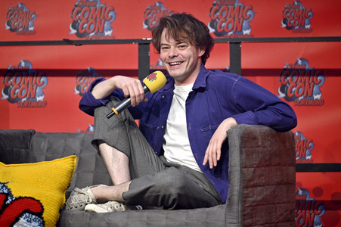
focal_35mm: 180
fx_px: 1704
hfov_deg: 11.4
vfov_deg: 7.6
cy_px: 114
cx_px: 170
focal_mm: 180
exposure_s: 1/500
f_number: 2.8
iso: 1000
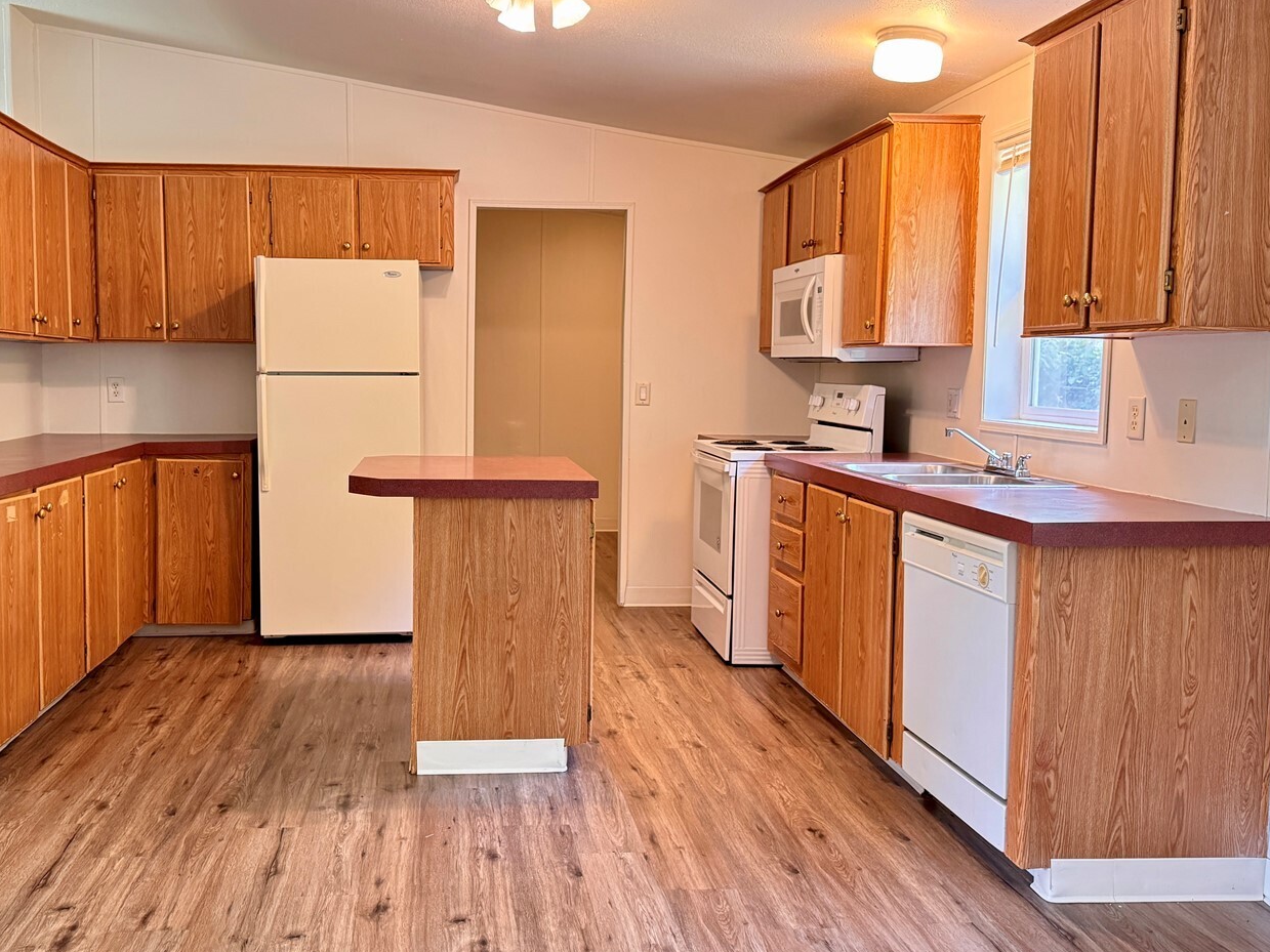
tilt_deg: -5.5
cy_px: 465
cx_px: 524
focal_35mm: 31
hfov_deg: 58.0
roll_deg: -0.6
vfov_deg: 45.4
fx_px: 1137
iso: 500
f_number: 1.78
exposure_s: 1/60
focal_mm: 6.76
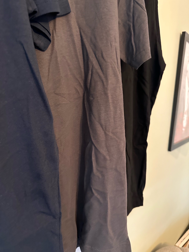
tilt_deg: -10.7
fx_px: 175
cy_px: 126
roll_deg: -2.6
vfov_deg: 71.6
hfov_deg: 56.8
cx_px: 94
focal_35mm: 24
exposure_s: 1/30
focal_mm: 6.86
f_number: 1.78
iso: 1000
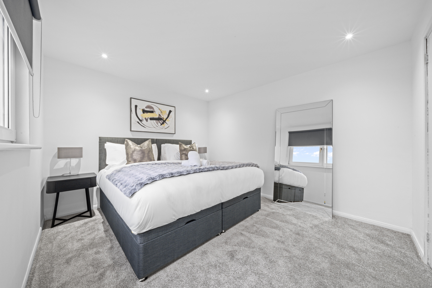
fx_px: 144
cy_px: 144
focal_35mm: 12
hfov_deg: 112.6
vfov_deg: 90.0
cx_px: 216
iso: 800
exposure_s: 3.2
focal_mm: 12
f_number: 18
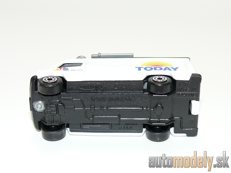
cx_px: 116
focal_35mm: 74
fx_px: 494
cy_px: 86
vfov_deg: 19.9
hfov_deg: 26.3
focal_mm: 11.1
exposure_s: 1/30
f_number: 4
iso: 100
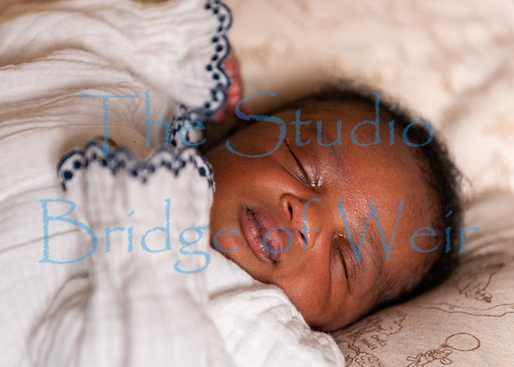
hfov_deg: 25.3
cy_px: 193
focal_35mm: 78
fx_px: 1143
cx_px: 262
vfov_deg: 18.2
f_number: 3.2
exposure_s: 1/160
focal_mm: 62
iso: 100
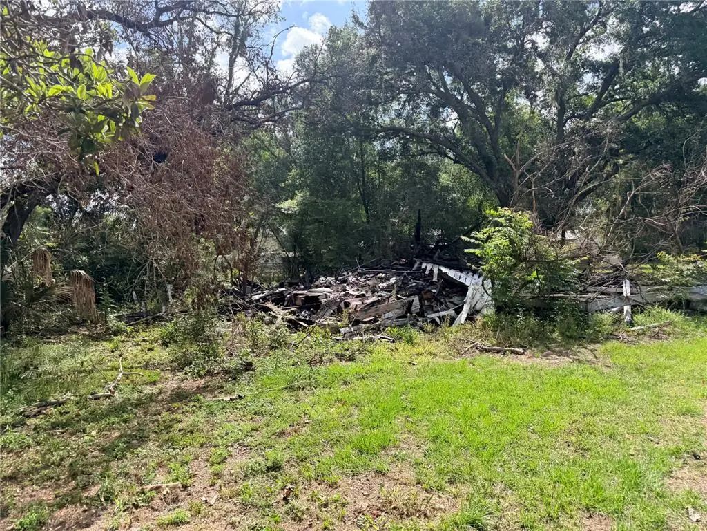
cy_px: 266
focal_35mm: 24
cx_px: 354
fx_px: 490
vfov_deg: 56.8
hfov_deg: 71.6
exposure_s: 1/3145
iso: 100
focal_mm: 6.76
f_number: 1.78
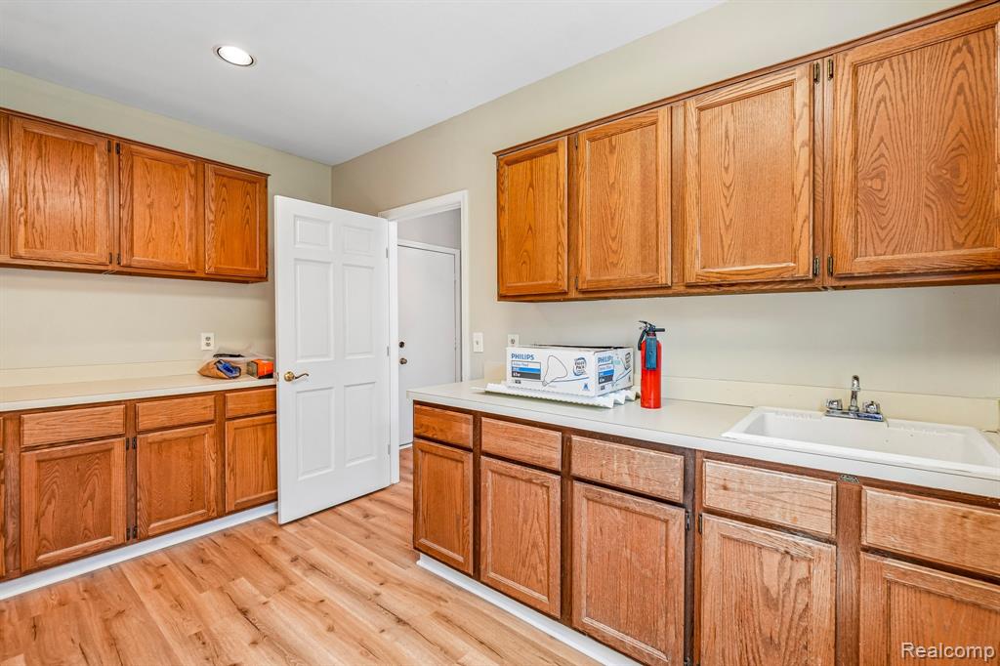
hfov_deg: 100.4
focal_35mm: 15
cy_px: 333
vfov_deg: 77.3
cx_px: 500
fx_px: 417
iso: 400
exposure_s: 1/10
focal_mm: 10
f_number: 8
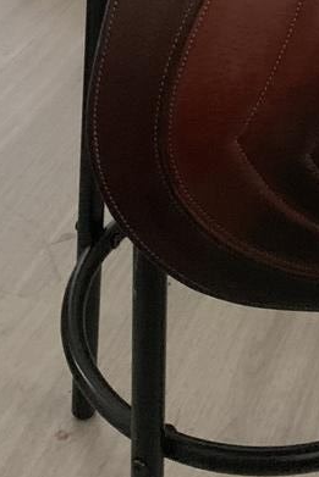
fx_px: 1102
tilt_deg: -18.3
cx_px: 269
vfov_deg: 22.2
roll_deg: +0.0
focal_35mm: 83
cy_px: -129
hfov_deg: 16.3
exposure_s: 1/30
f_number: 1.8
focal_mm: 4.25
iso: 800
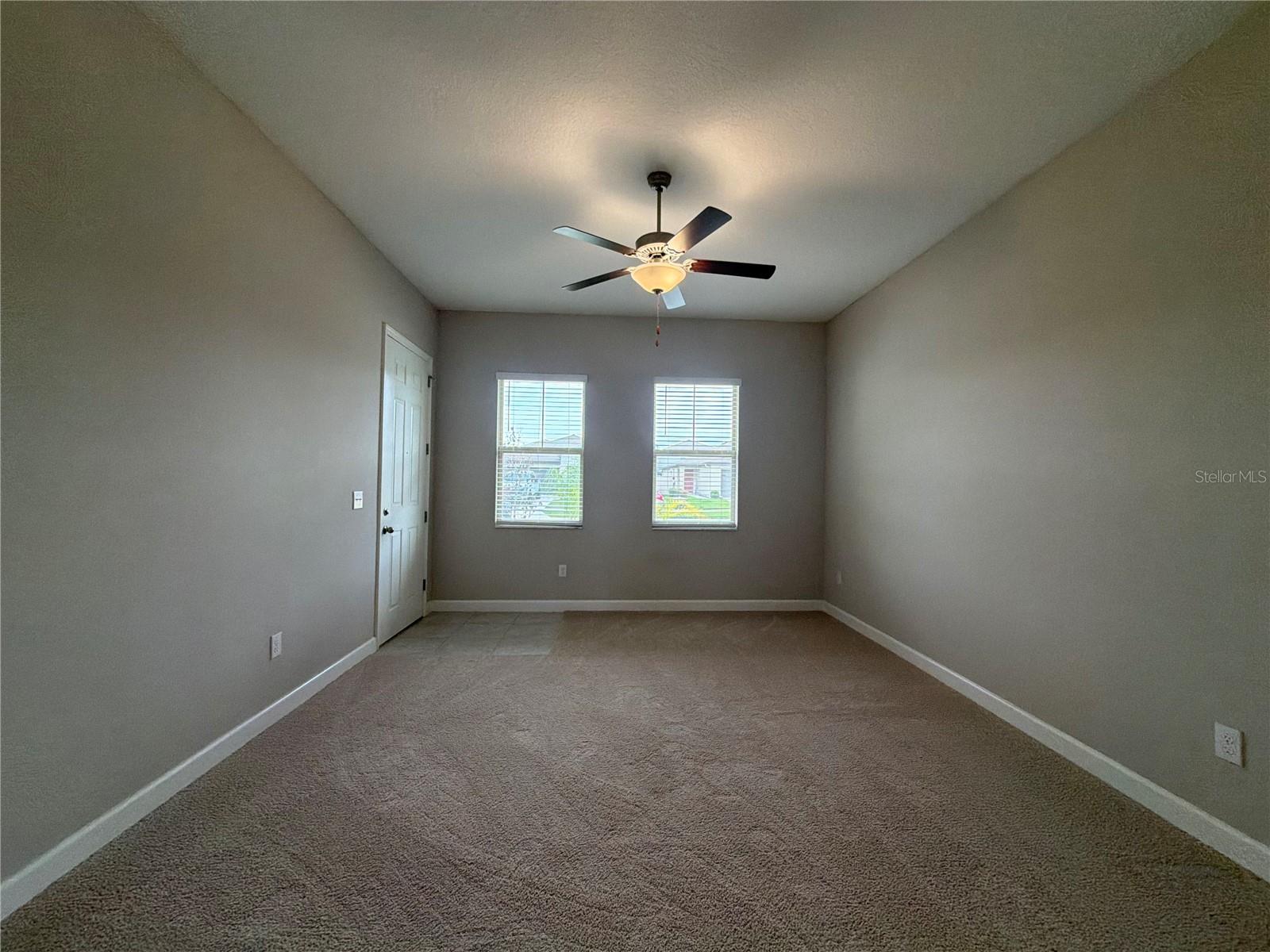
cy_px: 476
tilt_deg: +0.0
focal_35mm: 14
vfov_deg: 85.7
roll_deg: -1.5
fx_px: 514
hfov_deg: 102.1
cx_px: 635
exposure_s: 1/120
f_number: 2.2
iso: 250
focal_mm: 2.22
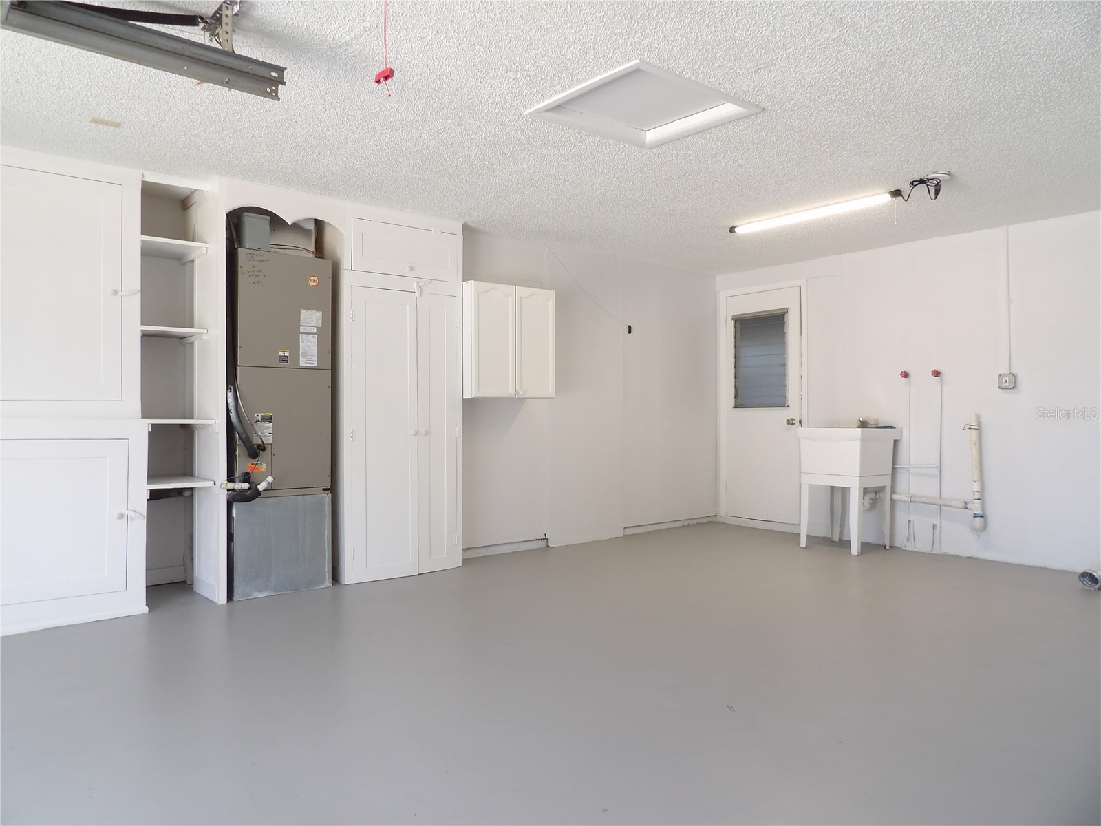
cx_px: 550
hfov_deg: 71.6
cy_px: 413
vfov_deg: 56.8
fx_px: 763
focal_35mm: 24
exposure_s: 1/56
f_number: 3.2
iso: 100
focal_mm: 4.3
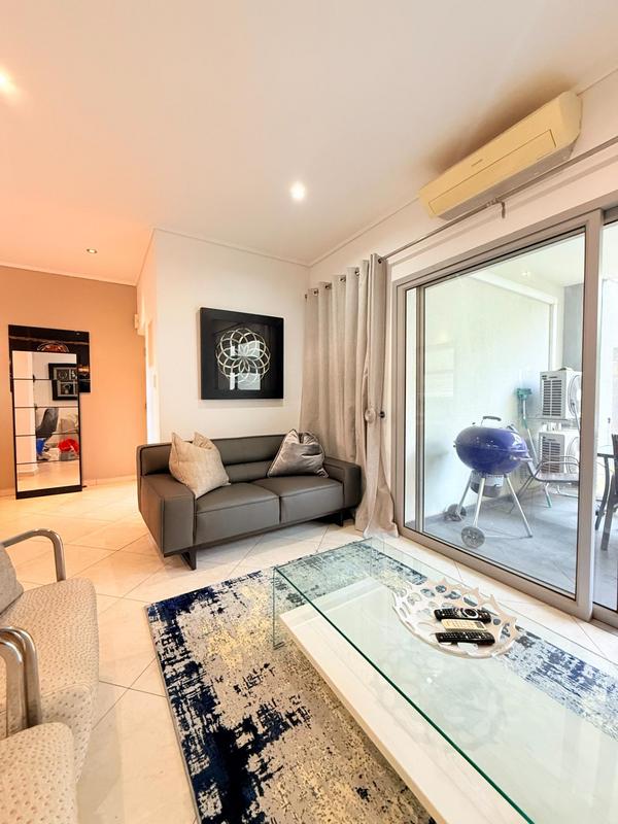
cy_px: 412
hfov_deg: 85.7
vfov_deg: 102.1
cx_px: 309
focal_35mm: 14
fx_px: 333
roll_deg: +0.0
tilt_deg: -1.8
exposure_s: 1/50
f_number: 2.2
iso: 320
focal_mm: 2.22
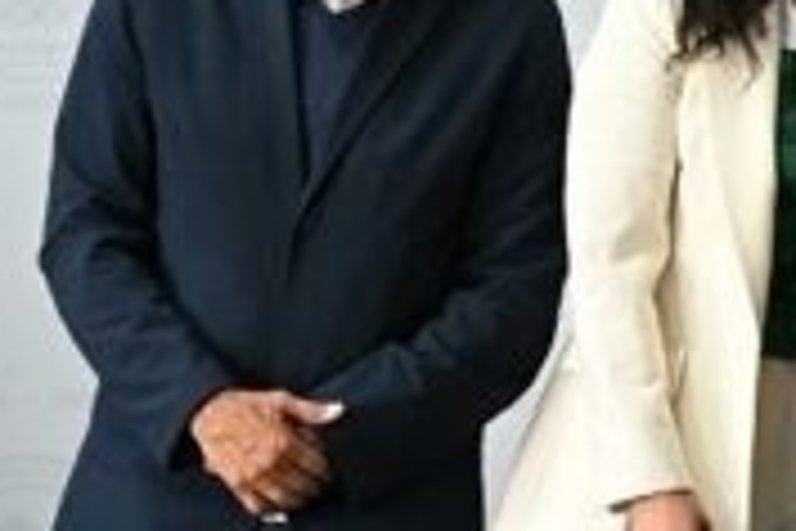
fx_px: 11519
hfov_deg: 3.9
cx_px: 1552
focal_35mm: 521
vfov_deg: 2.6
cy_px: 99
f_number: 7.1
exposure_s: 1/100
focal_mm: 120
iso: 5000
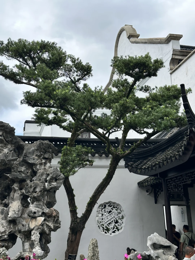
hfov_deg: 30.3
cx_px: 98
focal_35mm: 48
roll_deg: +2.0
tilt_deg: +15.1
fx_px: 361
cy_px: 130
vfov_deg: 39.7
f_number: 1.78
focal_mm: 6.86
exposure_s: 1/1916
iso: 64
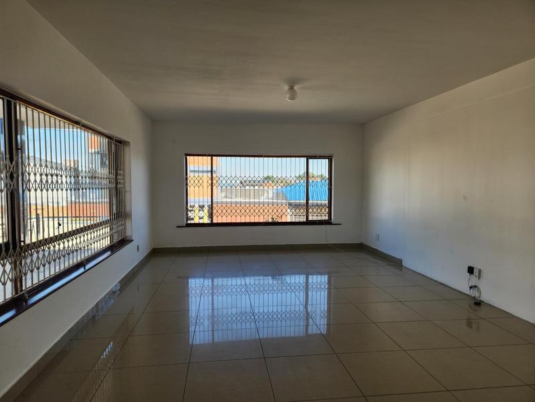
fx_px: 355
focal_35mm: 23
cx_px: 268
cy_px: 201
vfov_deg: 58.9
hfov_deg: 73.9
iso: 20
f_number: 1.8
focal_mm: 5.4
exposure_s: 1/286
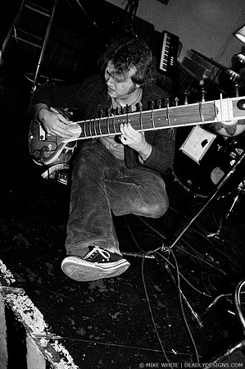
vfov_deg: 62.0
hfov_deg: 43.5
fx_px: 307
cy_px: 184
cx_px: 122
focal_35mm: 30
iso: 800
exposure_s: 1/40
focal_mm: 20
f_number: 2.8
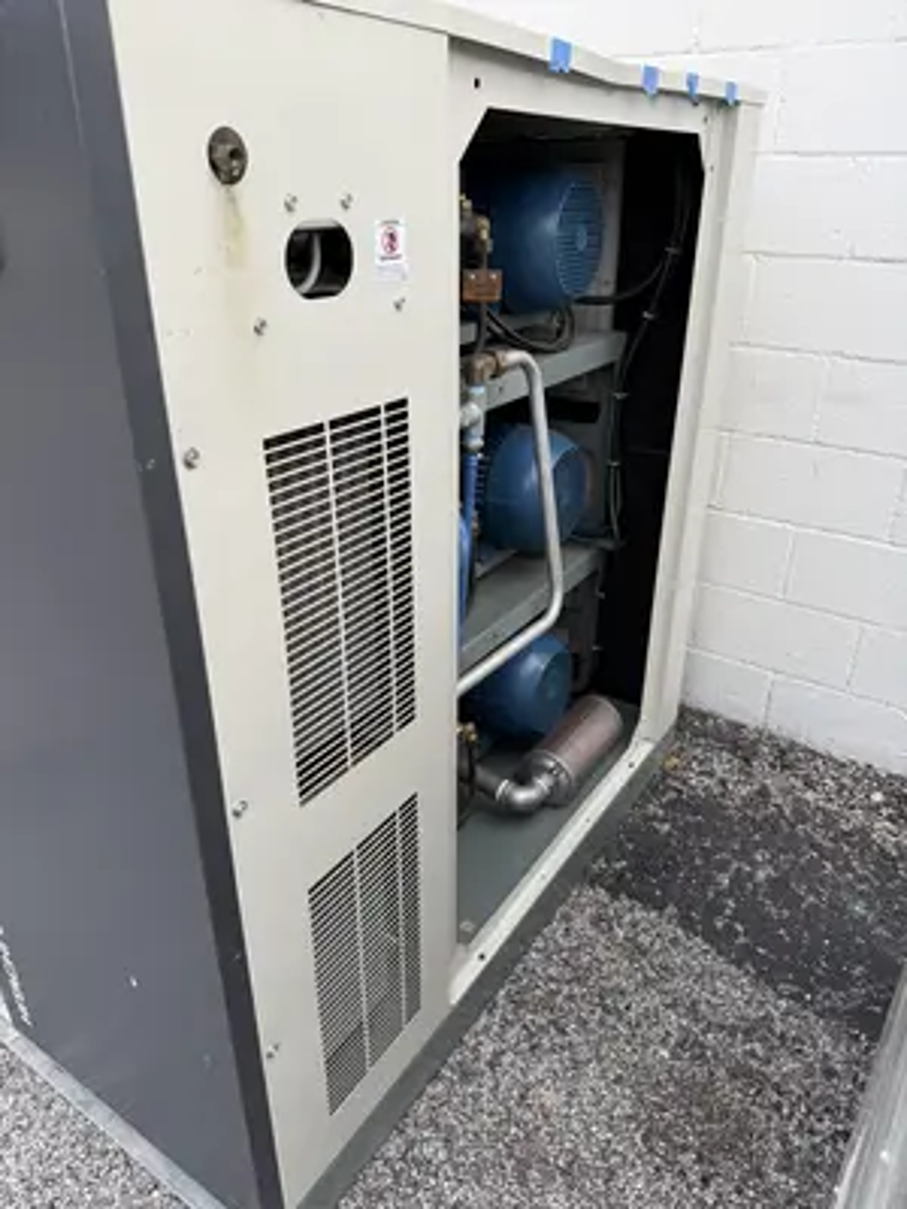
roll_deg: -2.1
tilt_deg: -23.7
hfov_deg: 56.8
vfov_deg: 71.6
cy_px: 604
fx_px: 838
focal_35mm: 24
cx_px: 454
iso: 80
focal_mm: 6.76
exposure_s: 1/728
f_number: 1.78
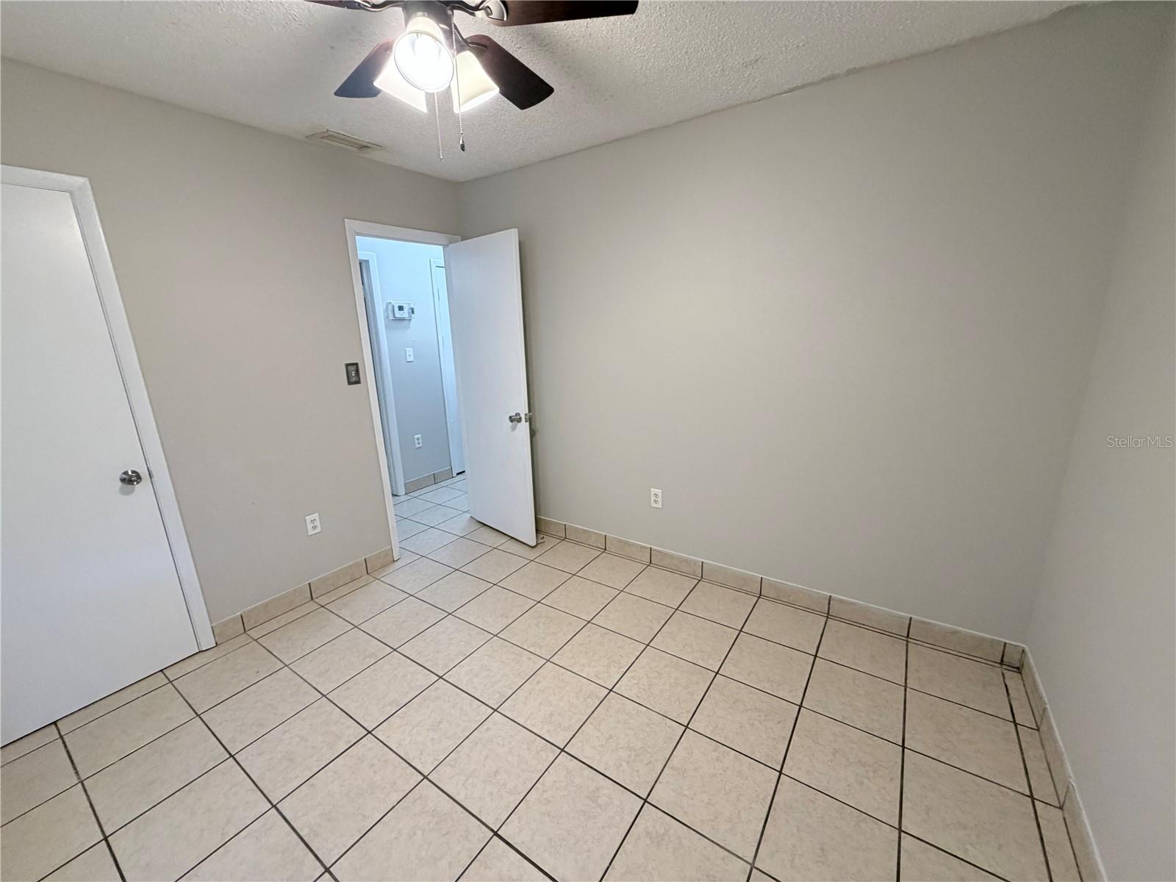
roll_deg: +2.2
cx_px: 588
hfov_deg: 102.1
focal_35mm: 14
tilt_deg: -13.9
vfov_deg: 85.7
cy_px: 441
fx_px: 476
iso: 320
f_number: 2.2
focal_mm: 2.22
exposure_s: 1/60
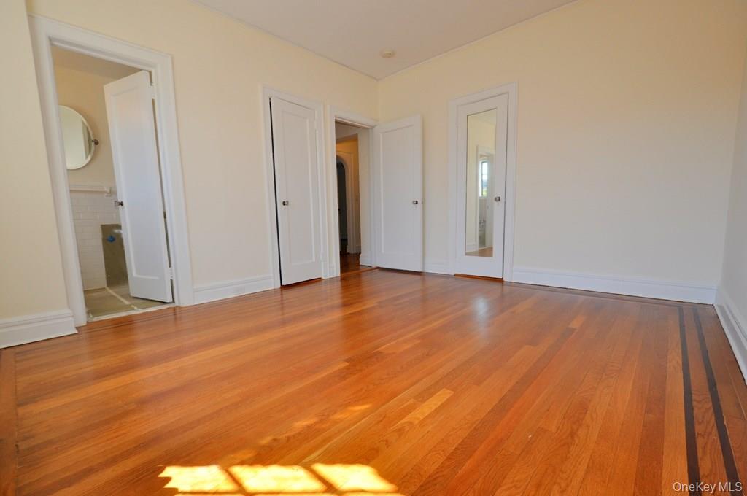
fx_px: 311
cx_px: 374
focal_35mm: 15
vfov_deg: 77.2
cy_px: 248
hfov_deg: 100.5
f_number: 5.6
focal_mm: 10
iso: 400
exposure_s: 1/125
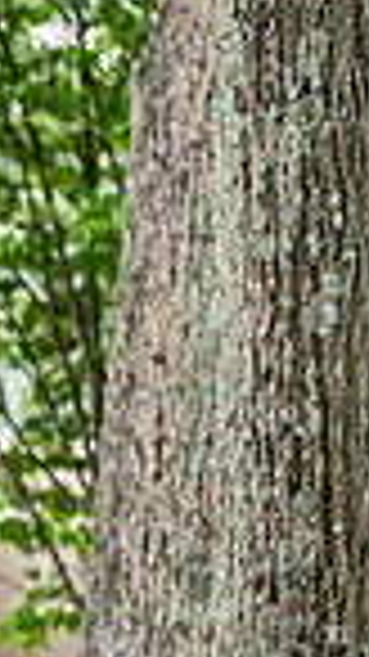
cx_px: -508
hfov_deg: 3.3
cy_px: 450
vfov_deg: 6.0
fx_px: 6304
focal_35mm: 362
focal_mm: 86
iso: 640
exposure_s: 1/320
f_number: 3.5
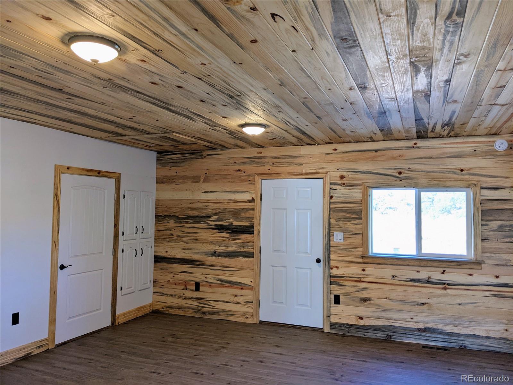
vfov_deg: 51.4
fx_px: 400
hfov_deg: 65.3
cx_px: 256
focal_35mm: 27
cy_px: 192
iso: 71
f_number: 1.73
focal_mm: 4.38
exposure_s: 1/120
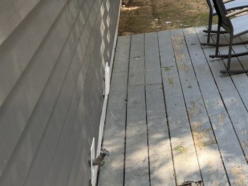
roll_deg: +0.3
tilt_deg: -3.8
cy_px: -60
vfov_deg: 18.9
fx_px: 516
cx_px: 367
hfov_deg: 22.4
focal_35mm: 72
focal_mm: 6.76
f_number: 1.78
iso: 100
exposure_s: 1/329
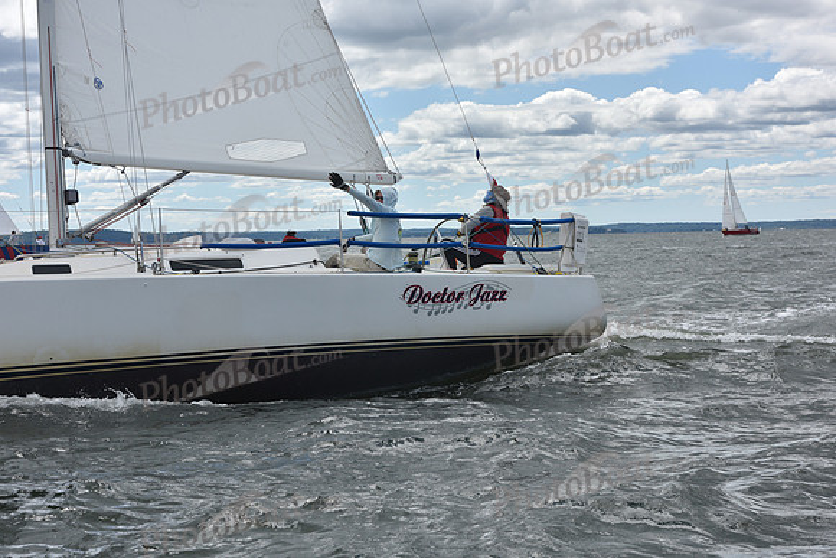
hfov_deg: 27.0
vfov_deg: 18.2
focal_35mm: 75
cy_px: 279
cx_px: 418
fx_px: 1742
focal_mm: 75
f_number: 9
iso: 250
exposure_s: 1/800
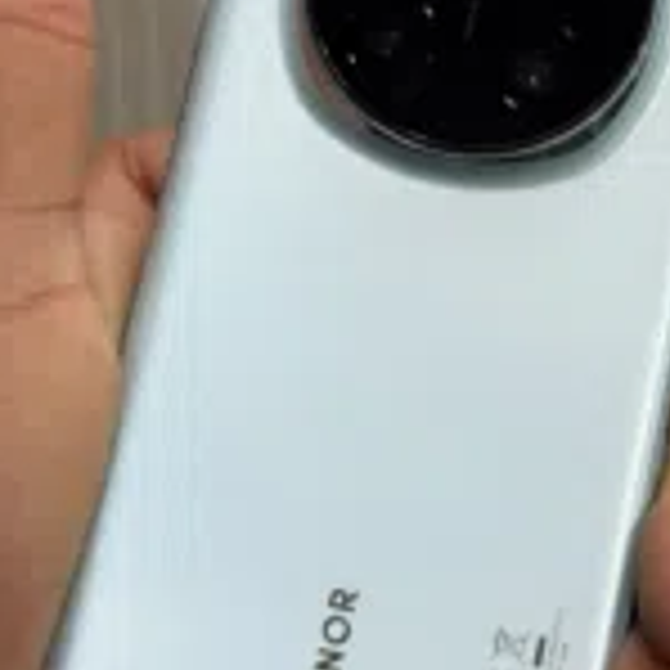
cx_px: 526
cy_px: 247
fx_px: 1248
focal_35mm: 57
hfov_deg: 29.4
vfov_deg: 29.9
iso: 125
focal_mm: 6.76
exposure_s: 1/100
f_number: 1.78
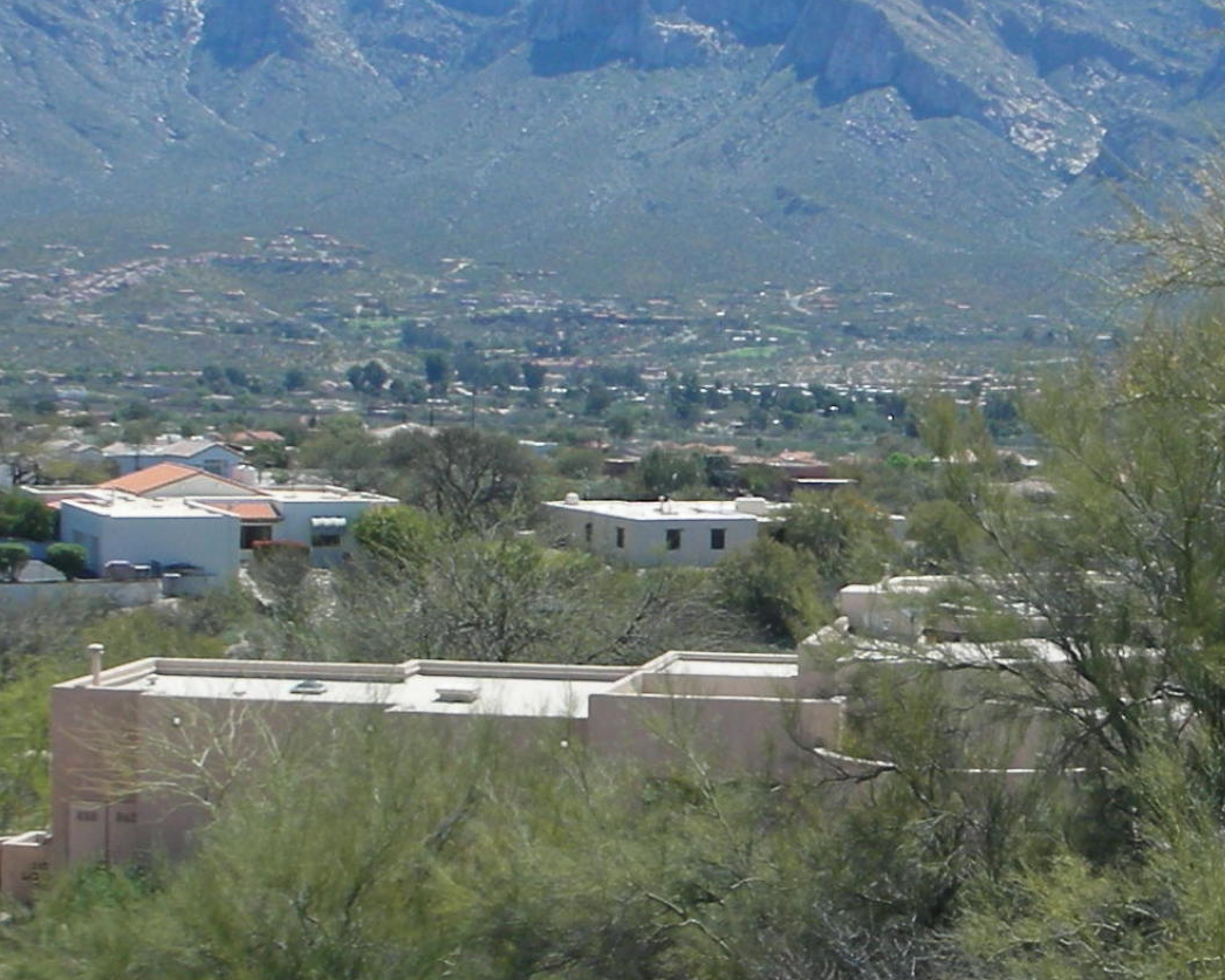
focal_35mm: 98
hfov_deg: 19.5
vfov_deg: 15.7
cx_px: 799
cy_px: 445
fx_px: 3553
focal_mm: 5.8
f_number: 8.5
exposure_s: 1/88.1
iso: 50
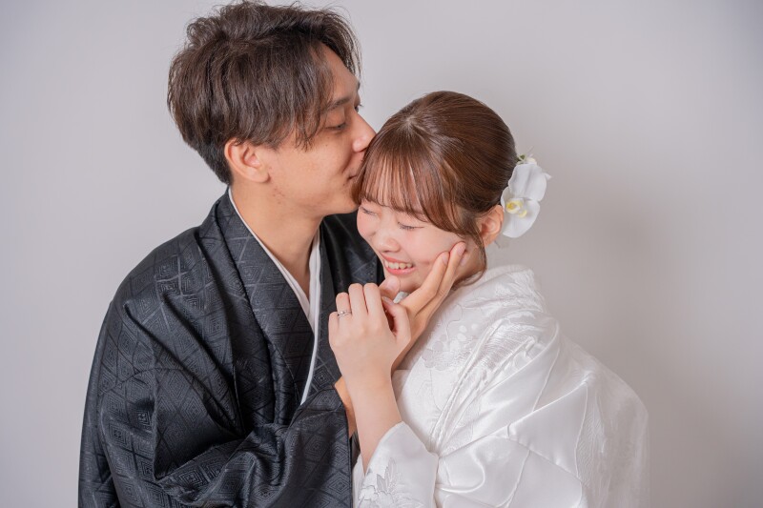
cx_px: 382
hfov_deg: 40.0
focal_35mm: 50
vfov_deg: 27.2
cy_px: 254
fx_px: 1049
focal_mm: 49.5
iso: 800
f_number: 4
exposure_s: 1/250
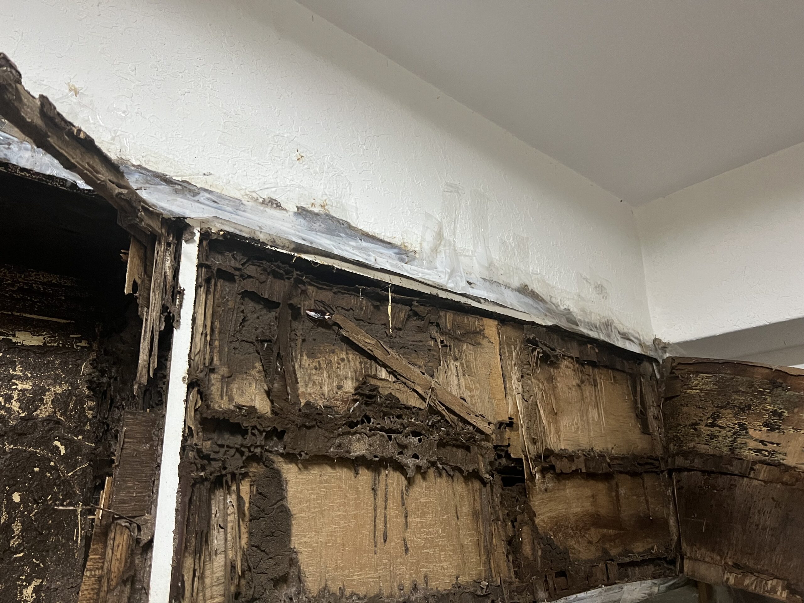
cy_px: 302
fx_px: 604
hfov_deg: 67.3
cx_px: 402
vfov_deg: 53.1
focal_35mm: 26
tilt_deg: +19.6
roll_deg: +1.9
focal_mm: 5.7
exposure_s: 1/60
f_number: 1.5
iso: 500
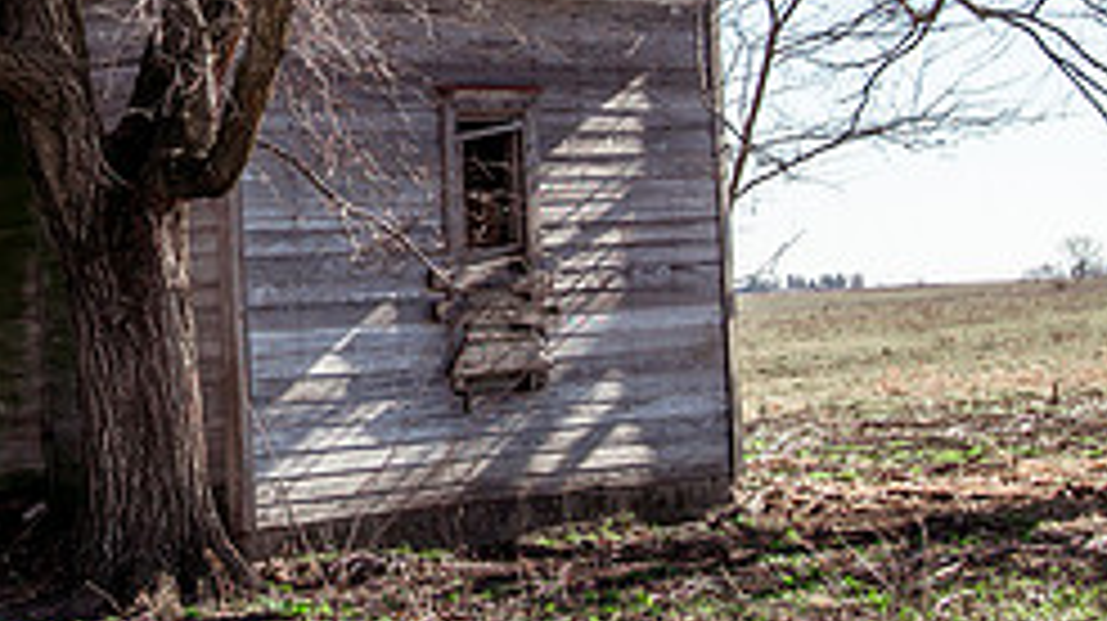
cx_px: 302
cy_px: 5
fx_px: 3256
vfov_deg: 10.8
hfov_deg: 19.2
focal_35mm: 111
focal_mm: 26
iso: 100
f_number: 5
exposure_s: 1/320
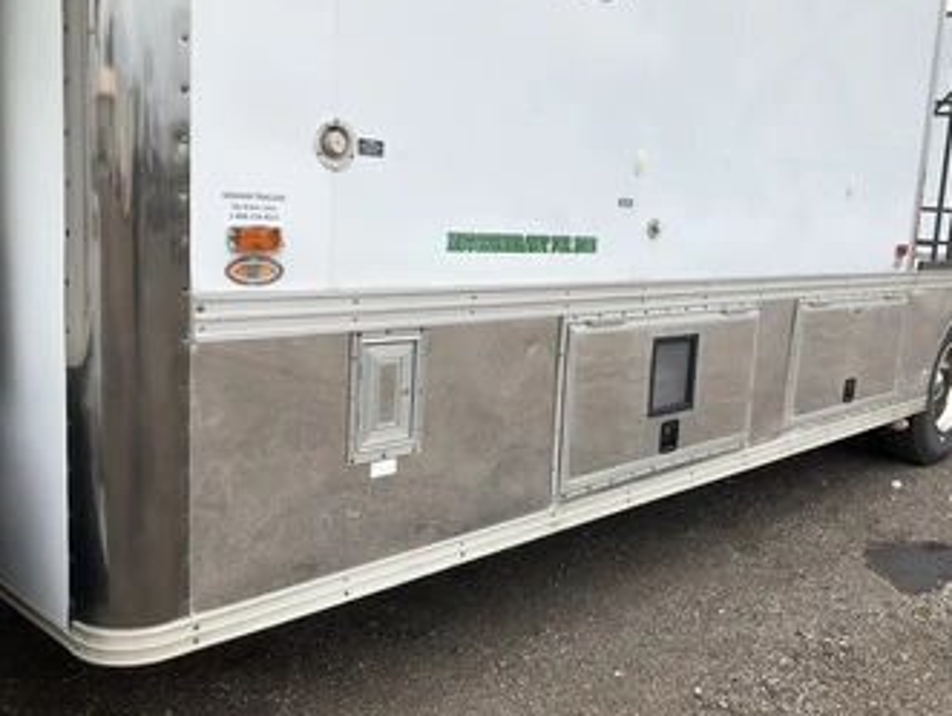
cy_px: 374
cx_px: 569
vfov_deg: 40.8
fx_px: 964
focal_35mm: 35
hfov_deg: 52.2
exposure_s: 1/1168
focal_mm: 3
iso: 25
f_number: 1.8
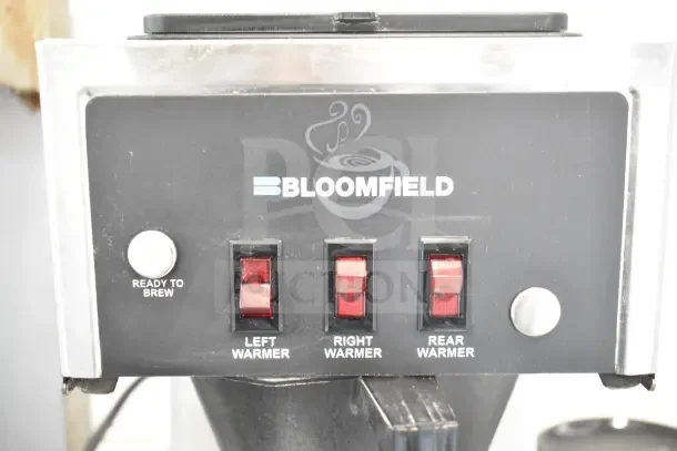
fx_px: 762
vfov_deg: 33.0
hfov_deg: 47.9
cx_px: 338
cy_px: 226
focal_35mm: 40
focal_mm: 27
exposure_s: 1/40
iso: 2800
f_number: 4
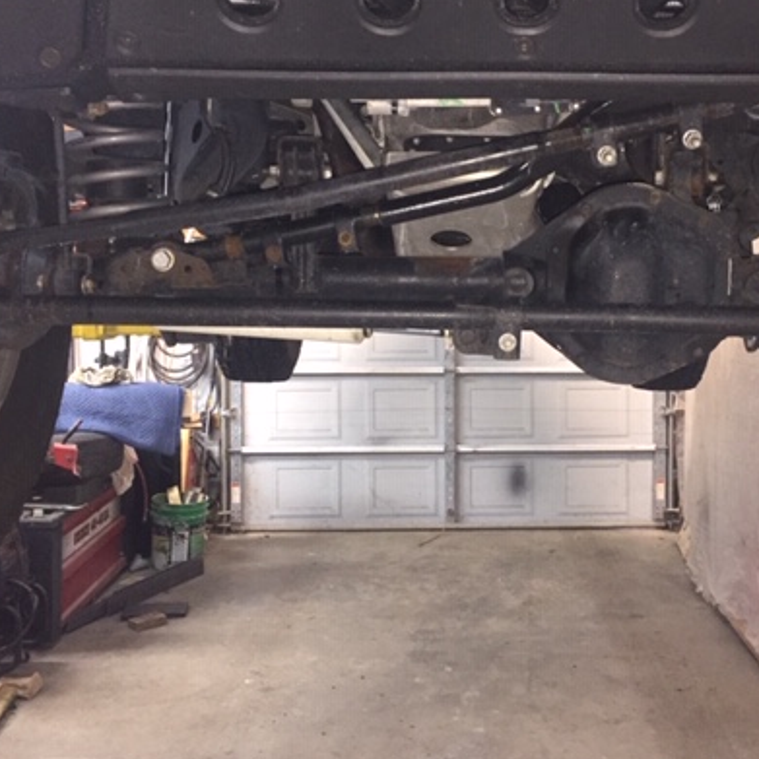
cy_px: 318
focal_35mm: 42
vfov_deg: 39.9
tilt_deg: -2.4
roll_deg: -0.6
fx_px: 1042
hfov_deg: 39.8
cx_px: 468
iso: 250
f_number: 2.2
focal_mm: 4.15
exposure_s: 1/16
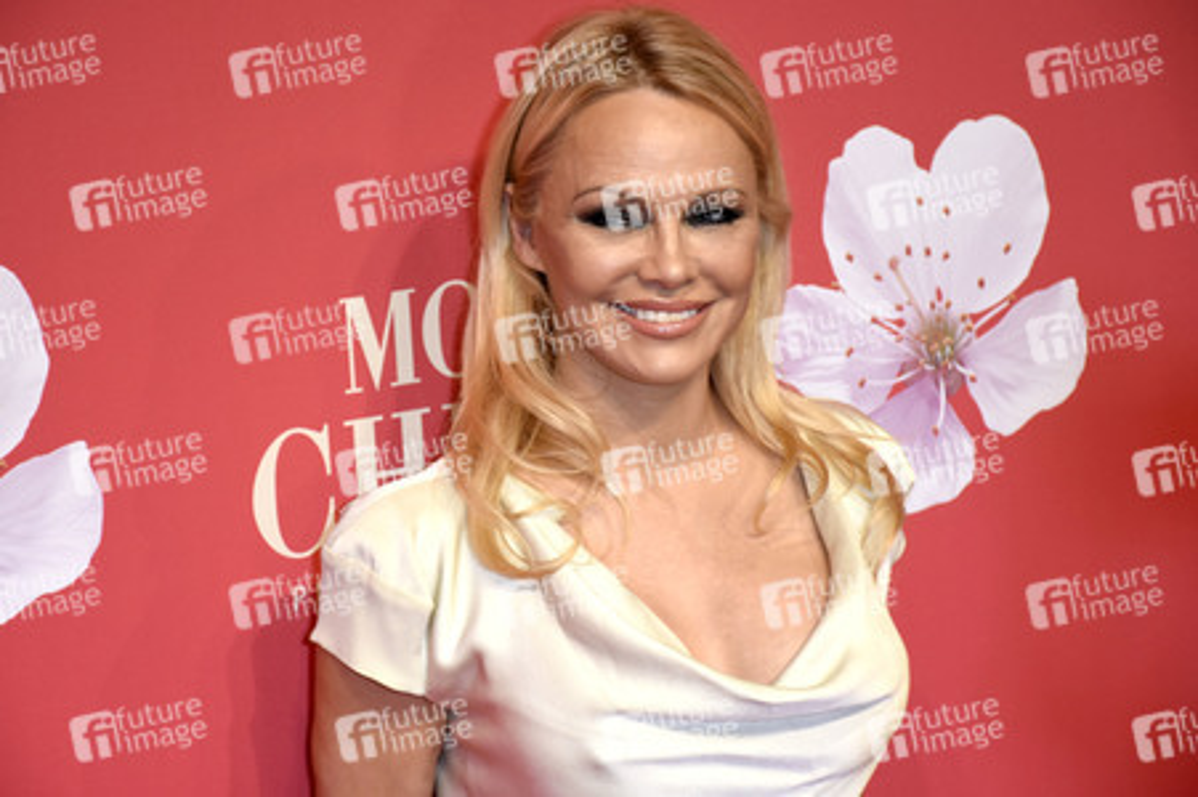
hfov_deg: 13.0
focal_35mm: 158
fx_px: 5237
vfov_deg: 8.7
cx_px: 599
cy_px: 398
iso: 800
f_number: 6.3
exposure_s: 1/125
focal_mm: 105
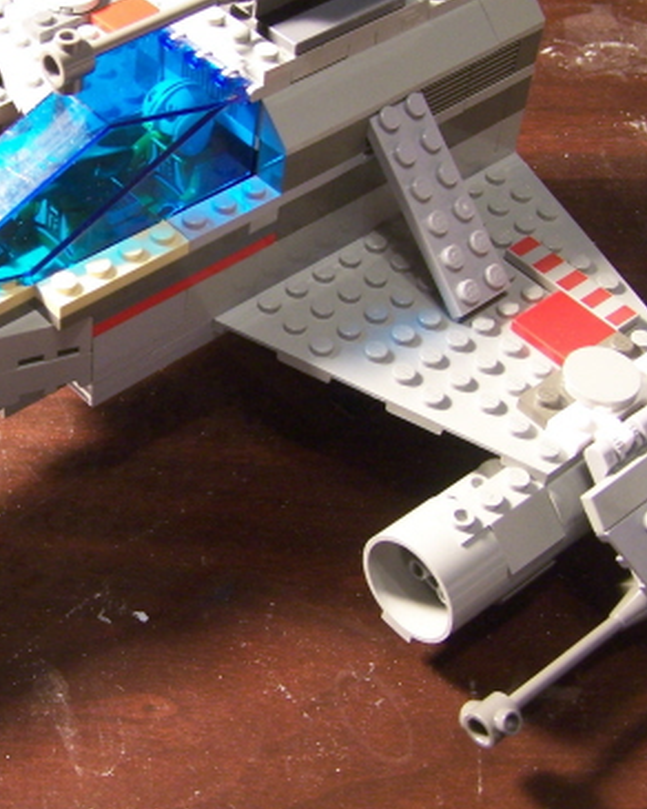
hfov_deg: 23.1
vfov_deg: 29.1
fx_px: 1556
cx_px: 117
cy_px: 339
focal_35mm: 65
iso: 140
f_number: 2.8
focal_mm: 6.3
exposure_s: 1/13
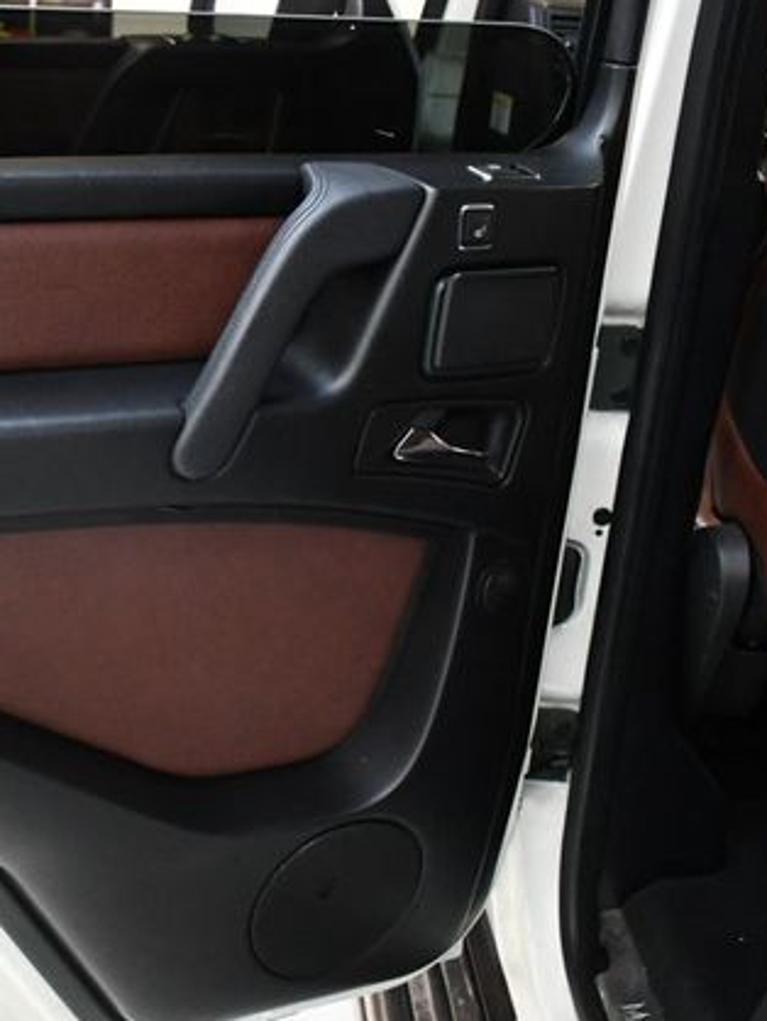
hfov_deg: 26.9
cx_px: 137
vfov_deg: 36.2
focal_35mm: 53
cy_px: 513
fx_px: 1564
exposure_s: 1/80
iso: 3200
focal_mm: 18
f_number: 3.5
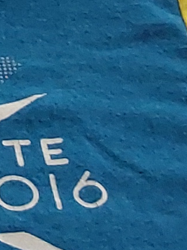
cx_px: -296
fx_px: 1542
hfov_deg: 6.5
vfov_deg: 8.9
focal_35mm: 214
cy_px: -197
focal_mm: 2.91
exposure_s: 1/60
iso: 125
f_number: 1.9
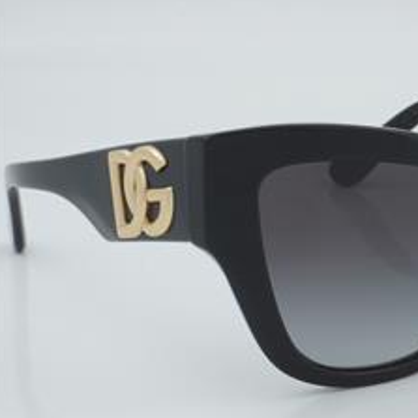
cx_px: 366
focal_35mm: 114
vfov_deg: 15.3
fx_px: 1557
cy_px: 206
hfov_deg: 15.1
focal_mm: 50
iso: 100
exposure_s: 1/4
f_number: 32
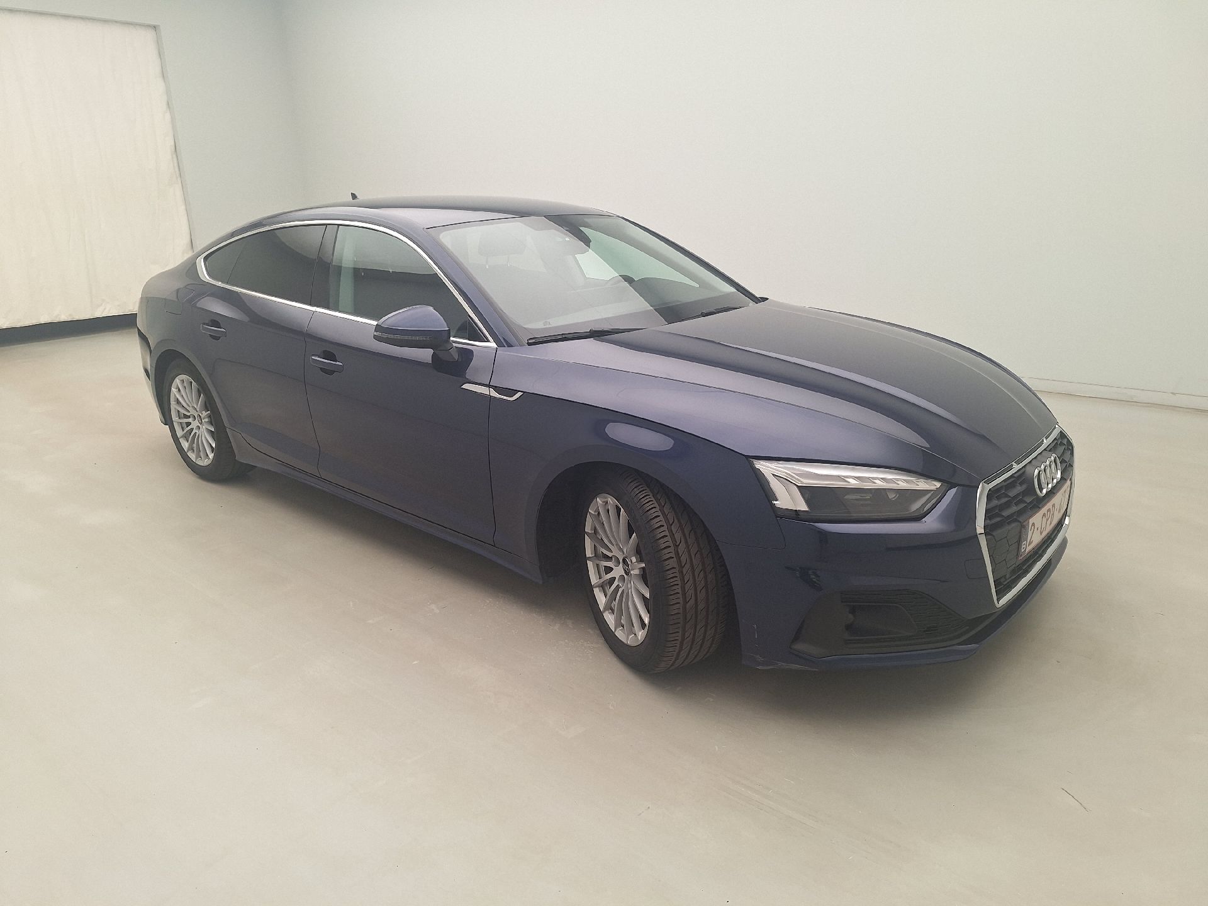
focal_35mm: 23
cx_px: 604
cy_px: 453
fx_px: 803
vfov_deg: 58.9
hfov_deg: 73.9
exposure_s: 1/100
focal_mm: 5.54
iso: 50
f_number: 1.8
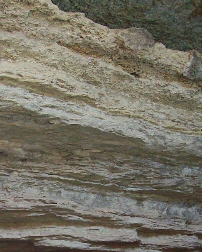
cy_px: 208
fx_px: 590
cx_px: 16
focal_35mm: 79
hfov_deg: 19.0
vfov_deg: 23.7
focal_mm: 6
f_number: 2.7
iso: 200
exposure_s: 1/150
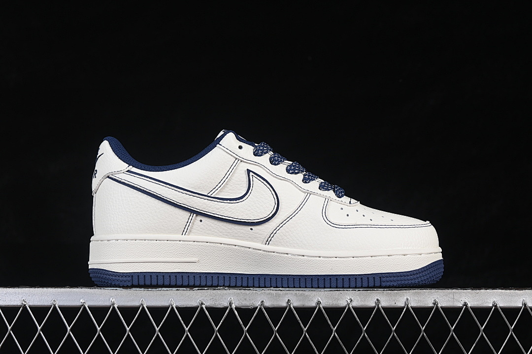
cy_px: 177
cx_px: 266
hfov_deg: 27.0
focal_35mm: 75
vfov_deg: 18.2
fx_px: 1108
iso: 160
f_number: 8
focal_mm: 50
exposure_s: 1/80
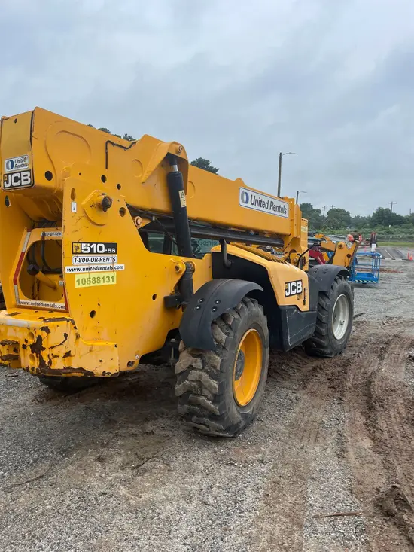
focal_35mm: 26
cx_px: 207
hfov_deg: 53.1
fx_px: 414
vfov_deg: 67.3
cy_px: 276
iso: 32
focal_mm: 4.2
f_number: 1.6
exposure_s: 1/1949
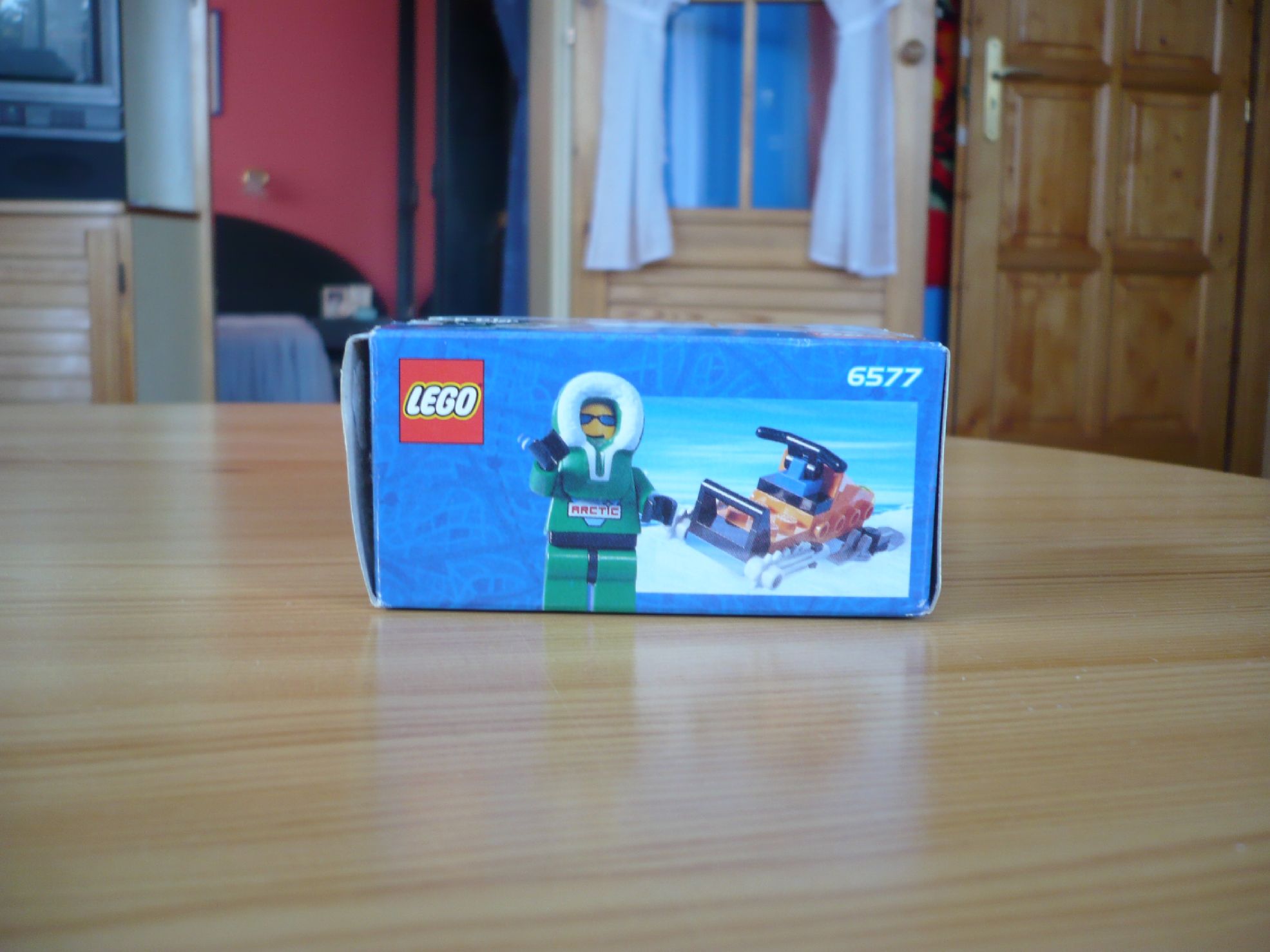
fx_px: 1284
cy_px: 476
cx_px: 635
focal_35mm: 35
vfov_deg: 40.7
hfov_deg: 52.6
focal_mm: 5.8
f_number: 2.8
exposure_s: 1/30
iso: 100
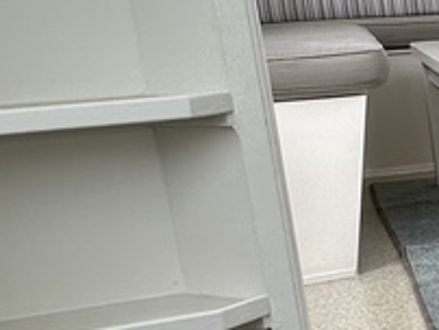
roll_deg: +1.8
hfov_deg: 16.0
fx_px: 1054
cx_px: 965
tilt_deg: -11.9
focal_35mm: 83
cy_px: 172
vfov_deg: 17.8
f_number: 2.2
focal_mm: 2.22
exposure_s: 1/404
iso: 40
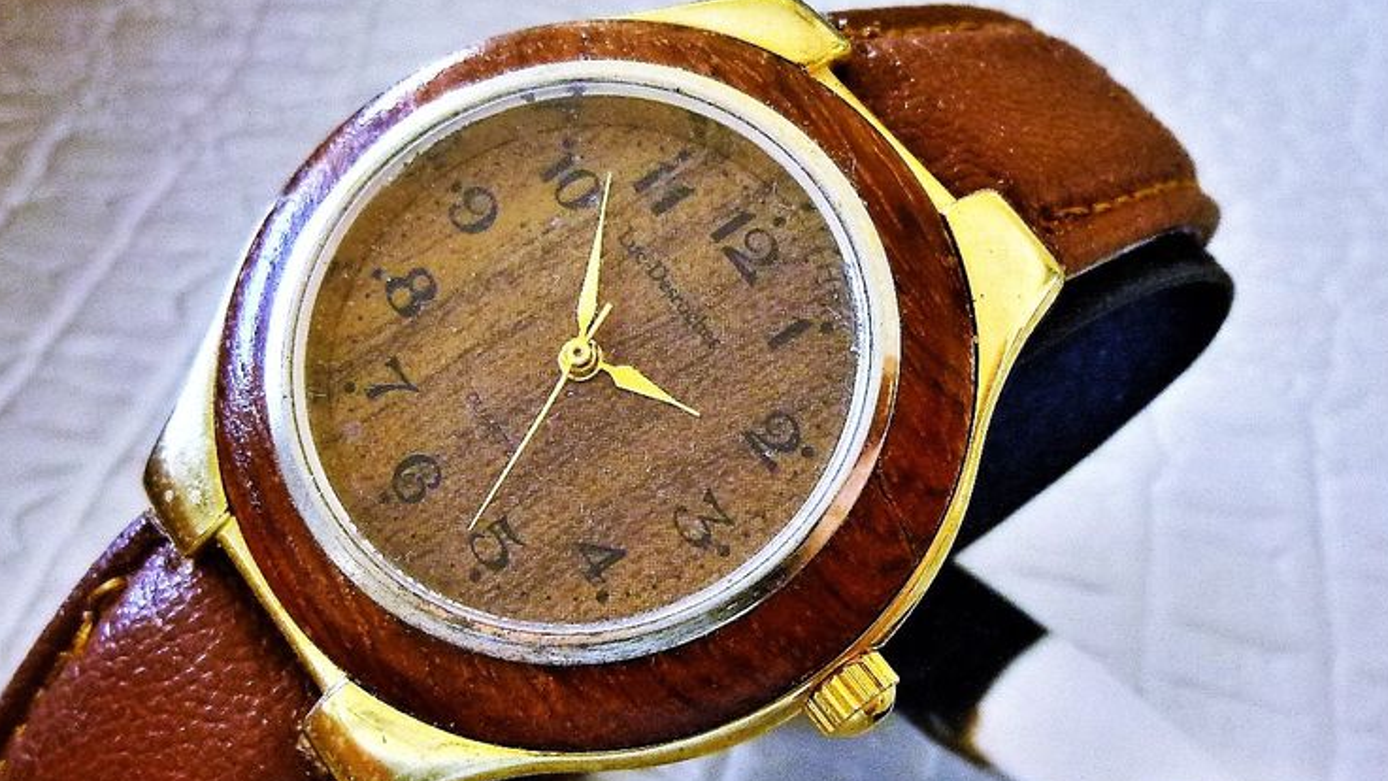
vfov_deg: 31.9
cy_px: 487
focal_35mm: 37
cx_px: 575
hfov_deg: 53.7
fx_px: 1362
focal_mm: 4.5
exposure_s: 1/30
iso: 400
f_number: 3.3
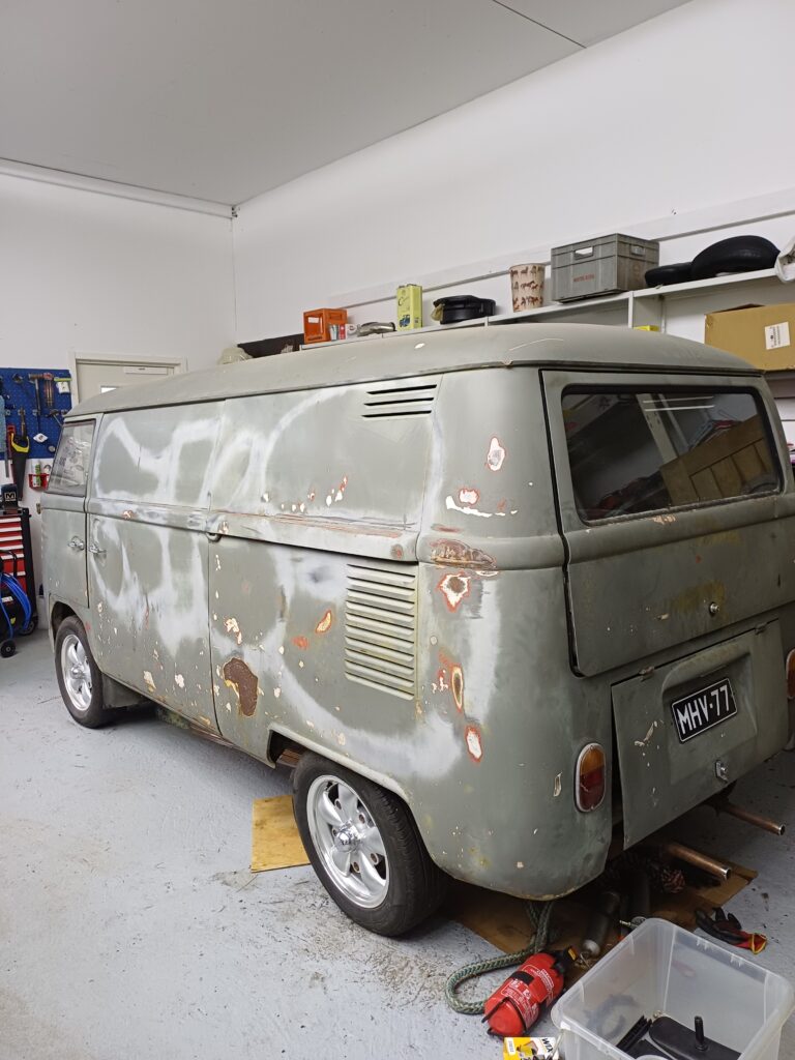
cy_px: 530
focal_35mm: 25
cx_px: 398
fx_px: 766
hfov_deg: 54.9
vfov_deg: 69.4
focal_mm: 4.65
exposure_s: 1/50
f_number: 1.8
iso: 320
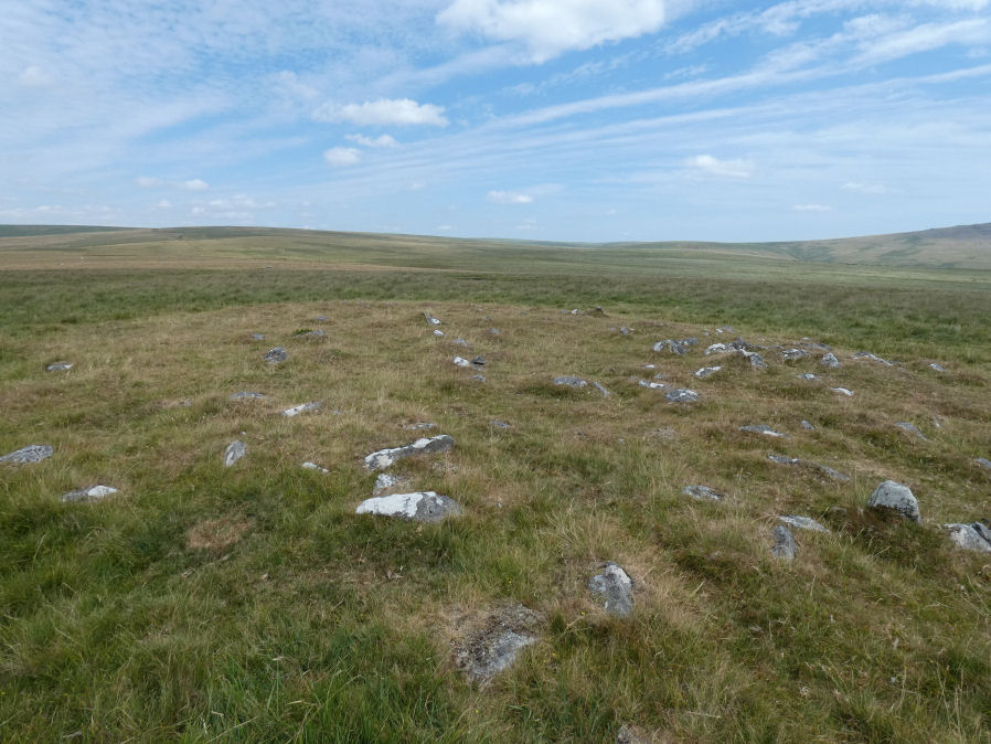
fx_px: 573
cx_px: 496
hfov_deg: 81.7
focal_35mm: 20
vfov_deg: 66.0
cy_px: 372
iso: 80
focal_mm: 3.6
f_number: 4
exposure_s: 1/800
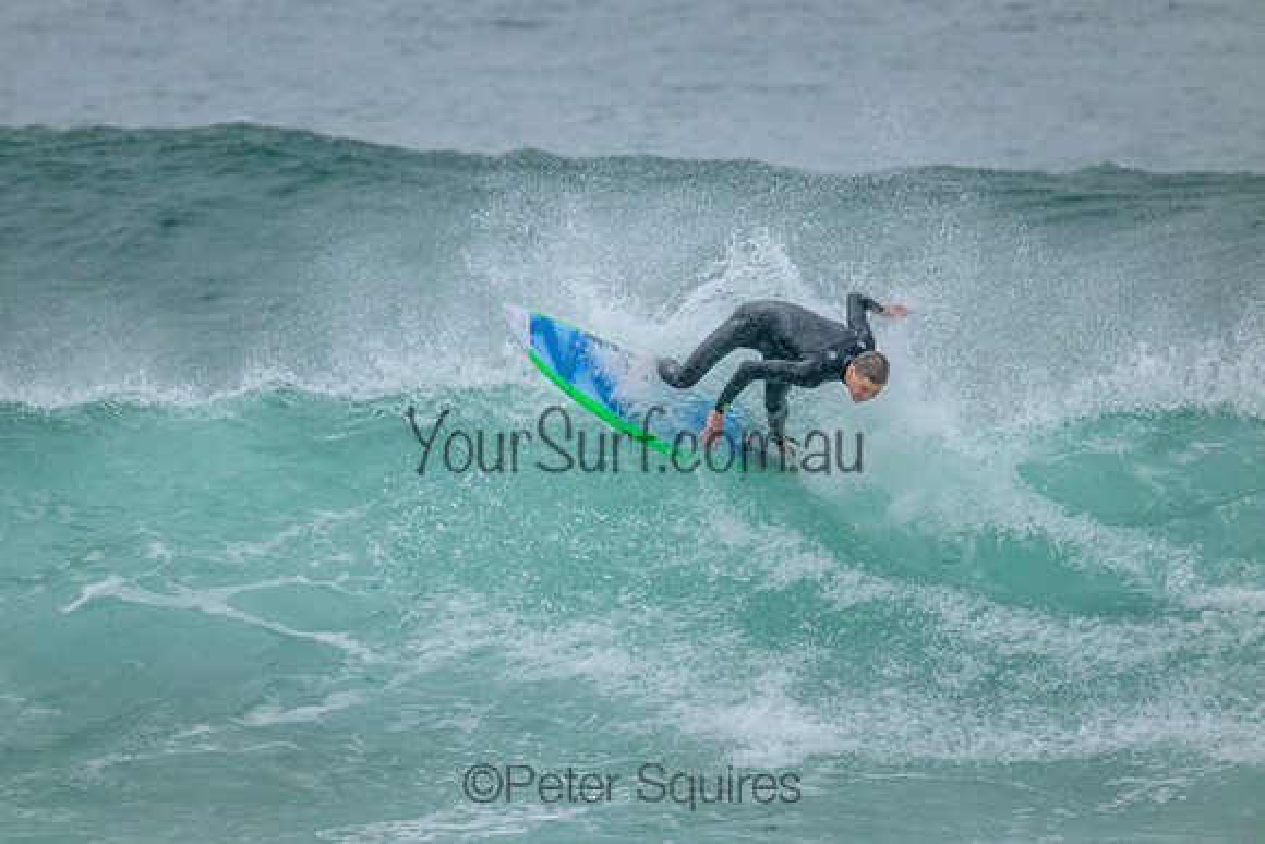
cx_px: 632
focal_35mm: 800
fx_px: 28116
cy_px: 422
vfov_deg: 1.7
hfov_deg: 2.6
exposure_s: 1/1600
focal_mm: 800
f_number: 11
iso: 4000
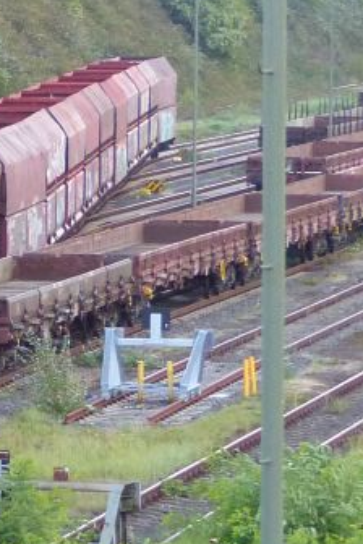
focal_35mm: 423
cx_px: -400
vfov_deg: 4.9
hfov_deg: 3.2
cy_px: 463
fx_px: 6397
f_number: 2.8
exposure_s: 1/500
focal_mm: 20.5
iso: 320
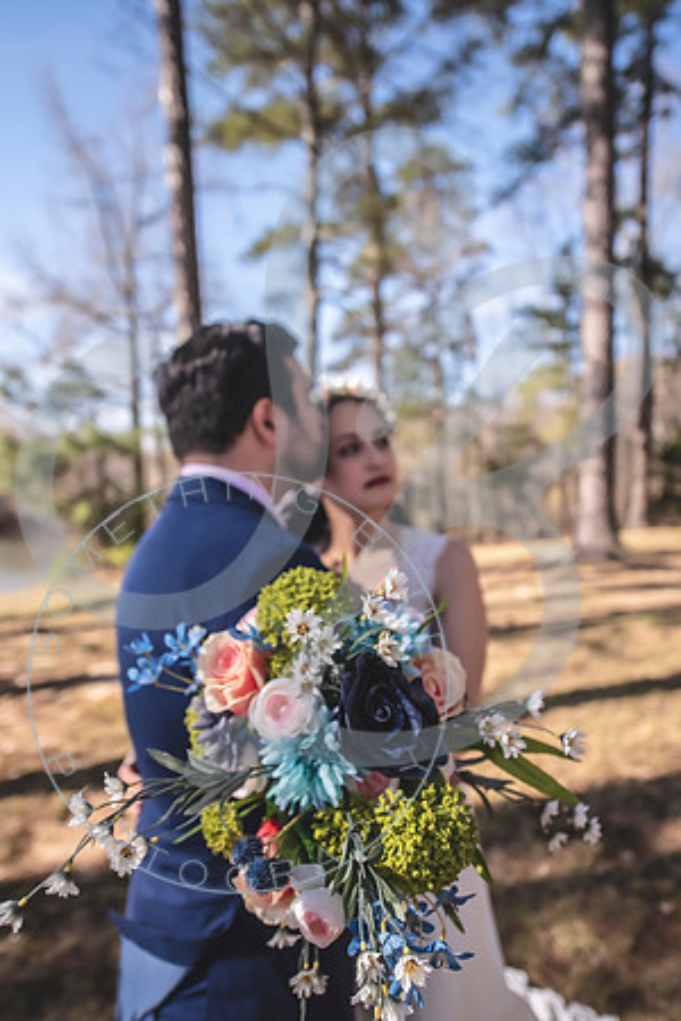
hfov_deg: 53.1
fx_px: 681
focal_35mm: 24
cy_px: 510
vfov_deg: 73.7
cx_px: 340
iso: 100
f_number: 2.8
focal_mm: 24
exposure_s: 1/1250
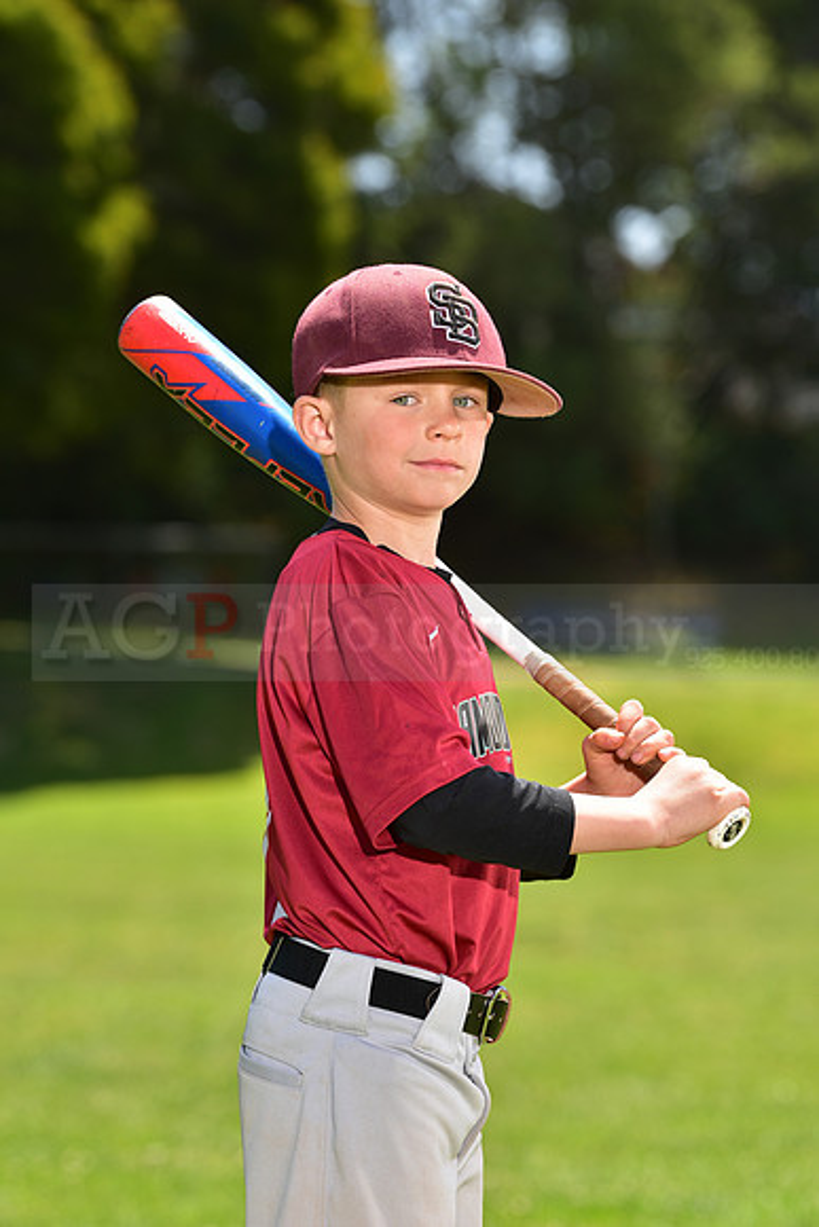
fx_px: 5456
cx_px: 410
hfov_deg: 8.6
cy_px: 614
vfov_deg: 12.8
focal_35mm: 160
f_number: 5.6
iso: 80
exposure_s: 1/200
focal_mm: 160
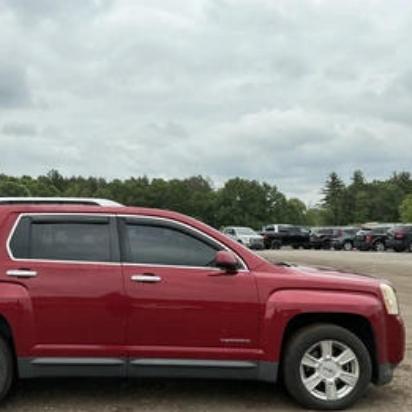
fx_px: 512
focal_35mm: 38
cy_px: 235
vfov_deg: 43.7
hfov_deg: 43.4
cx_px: 144
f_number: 1.8
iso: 25
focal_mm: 3
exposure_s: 1/1675
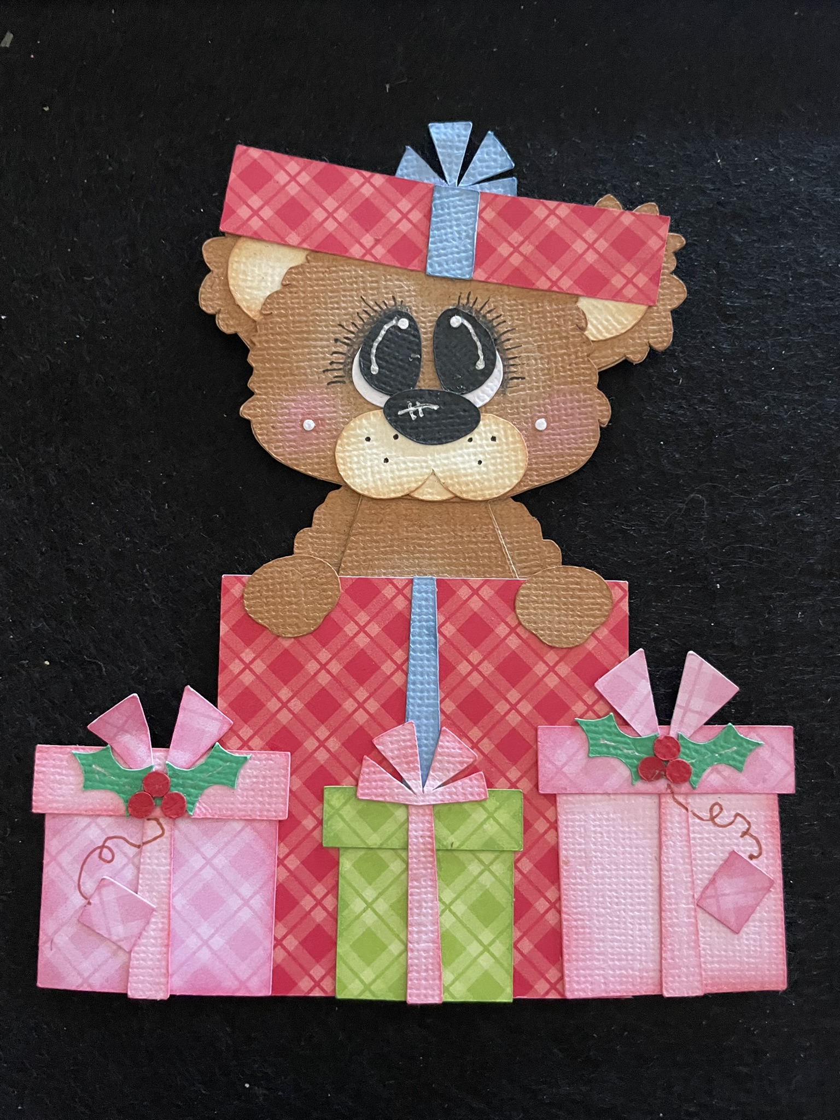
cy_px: 560
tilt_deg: -84.9
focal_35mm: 26
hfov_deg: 53.1
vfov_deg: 67.3
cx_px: 420
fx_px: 841
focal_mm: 4.2
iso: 800
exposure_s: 1/30
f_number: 1.6
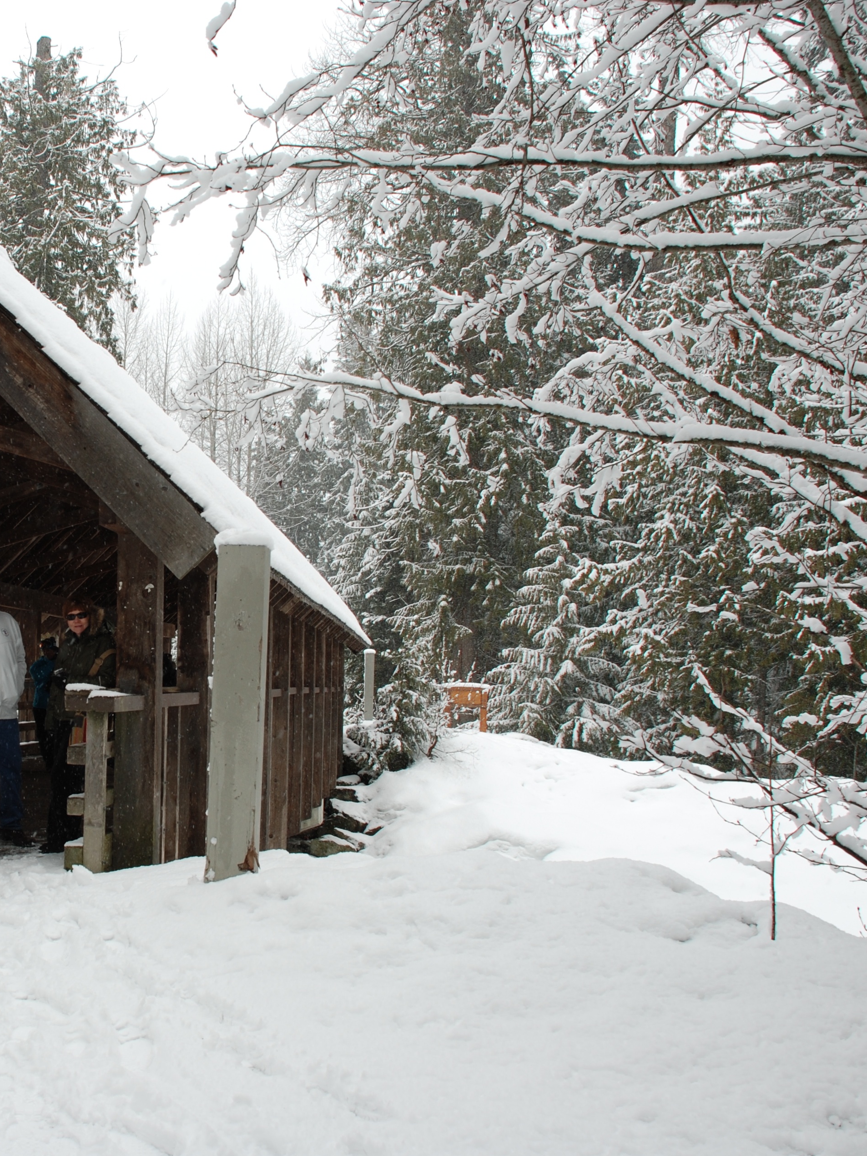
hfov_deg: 31.4
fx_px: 1470
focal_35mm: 44
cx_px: 89
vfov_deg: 42.9
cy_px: 582
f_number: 5.6
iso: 100
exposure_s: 1/125
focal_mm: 20
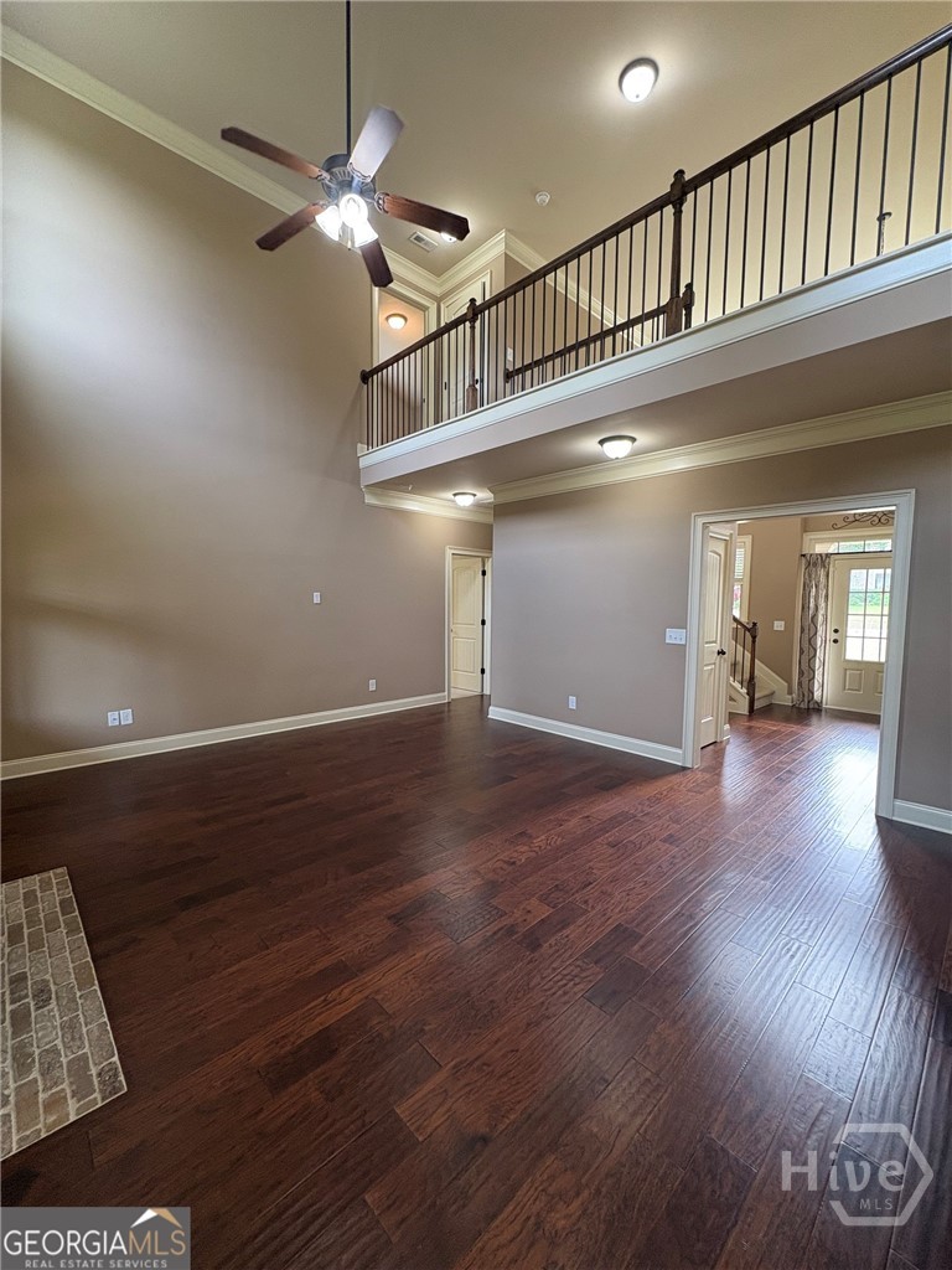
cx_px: 476
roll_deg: -0.8
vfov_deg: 102.1
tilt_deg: -3.3
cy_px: 635
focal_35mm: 14
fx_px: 513
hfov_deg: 85.7
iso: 200
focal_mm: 2.22
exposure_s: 1/60
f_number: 2.2
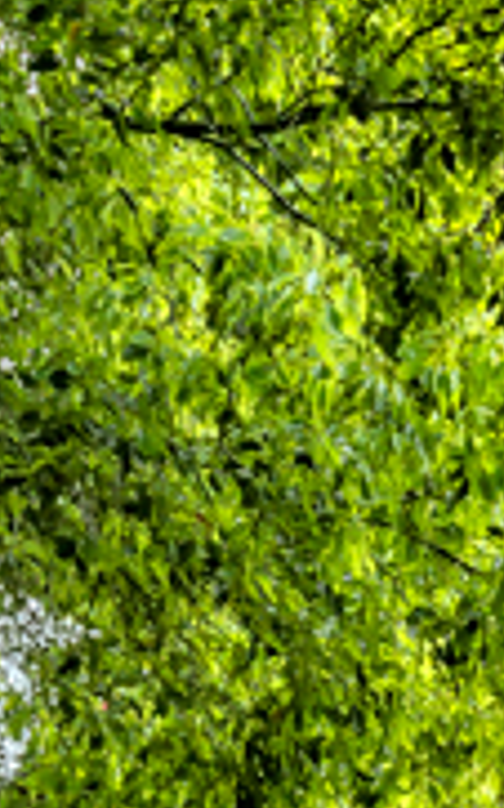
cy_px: 870
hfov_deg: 13.1
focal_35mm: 96
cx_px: 676
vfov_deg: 20.7
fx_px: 2111
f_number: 9
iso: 400
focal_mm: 17
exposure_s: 1/125
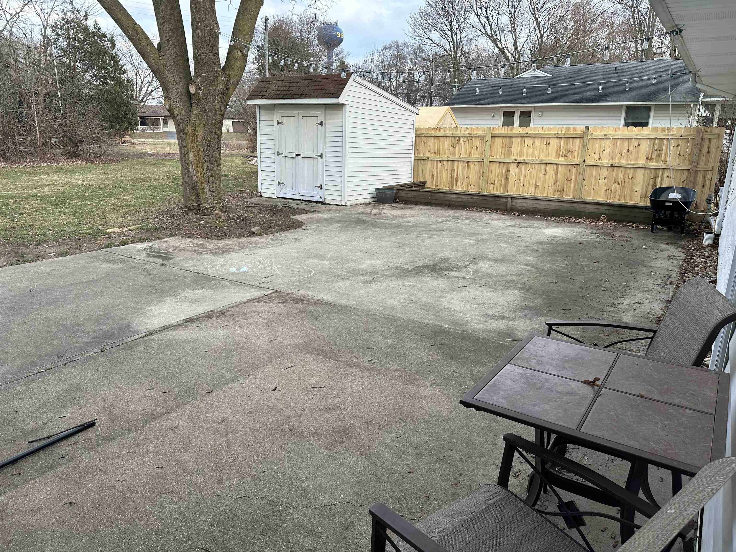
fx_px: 510
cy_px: 276
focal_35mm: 24
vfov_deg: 56.8
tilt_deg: -15.8
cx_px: 368
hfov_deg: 71.6
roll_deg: -1.0
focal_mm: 6.86
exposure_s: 1/310
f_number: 1.78
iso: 80
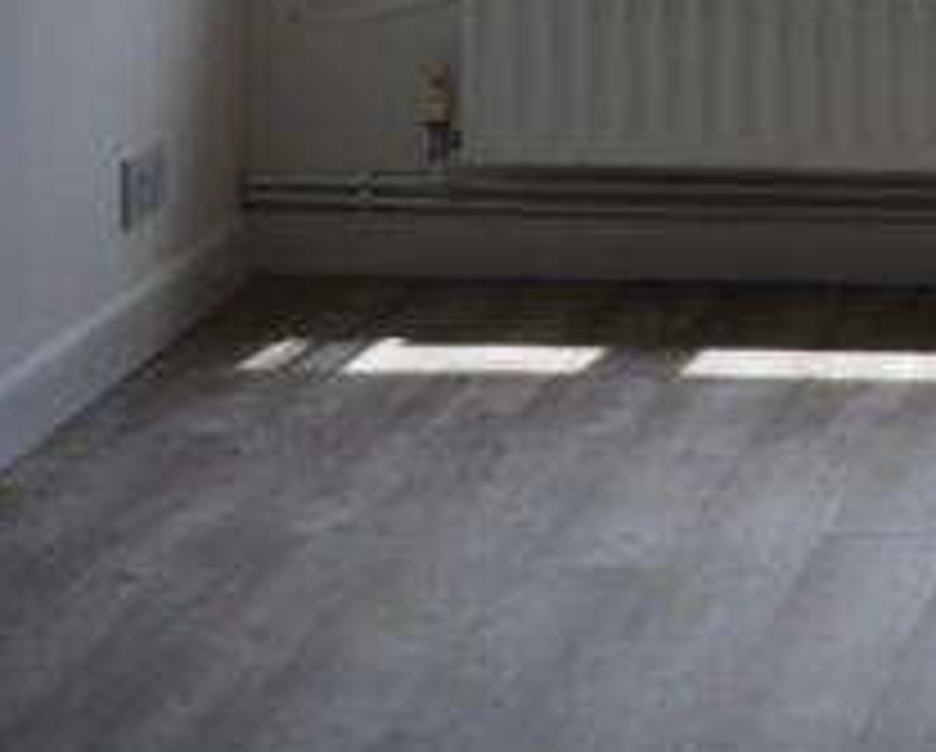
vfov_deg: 8.7
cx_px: 1422
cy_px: -149
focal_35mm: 177
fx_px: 4910
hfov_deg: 10.5
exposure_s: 1/250
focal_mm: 40
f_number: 10
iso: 400
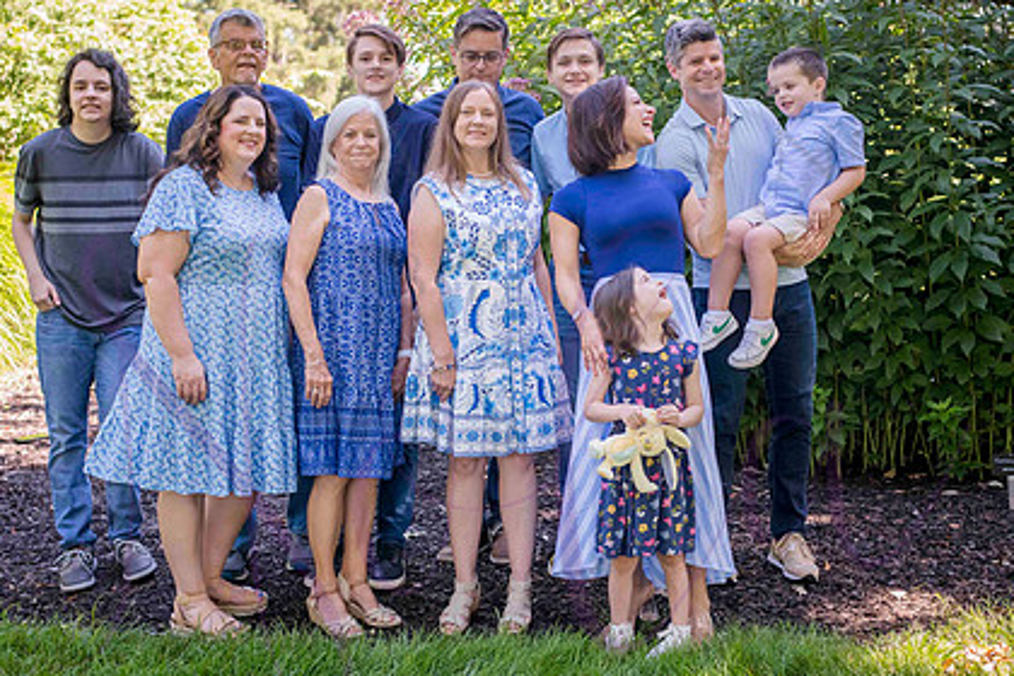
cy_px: 272
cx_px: 488
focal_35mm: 69
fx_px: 1943
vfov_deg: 19.7
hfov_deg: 29.2
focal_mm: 50
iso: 400
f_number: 3.2
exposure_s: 1/320
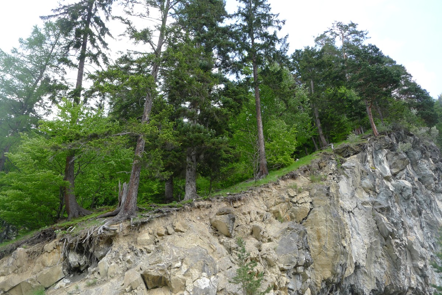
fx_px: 319
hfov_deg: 69.4
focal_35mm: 26
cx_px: 221
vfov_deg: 49.6
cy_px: 148
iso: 80
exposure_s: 1/160
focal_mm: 5.5
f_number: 2.8
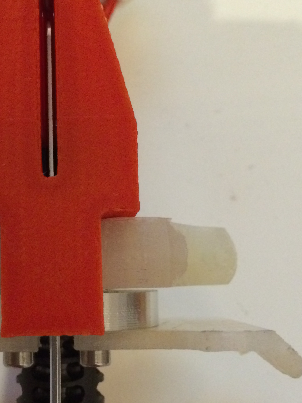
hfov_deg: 25.3
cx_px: 68
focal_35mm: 57
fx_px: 663
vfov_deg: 33.7
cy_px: 233
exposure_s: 1/17
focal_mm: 4.12
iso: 500
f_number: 2.2
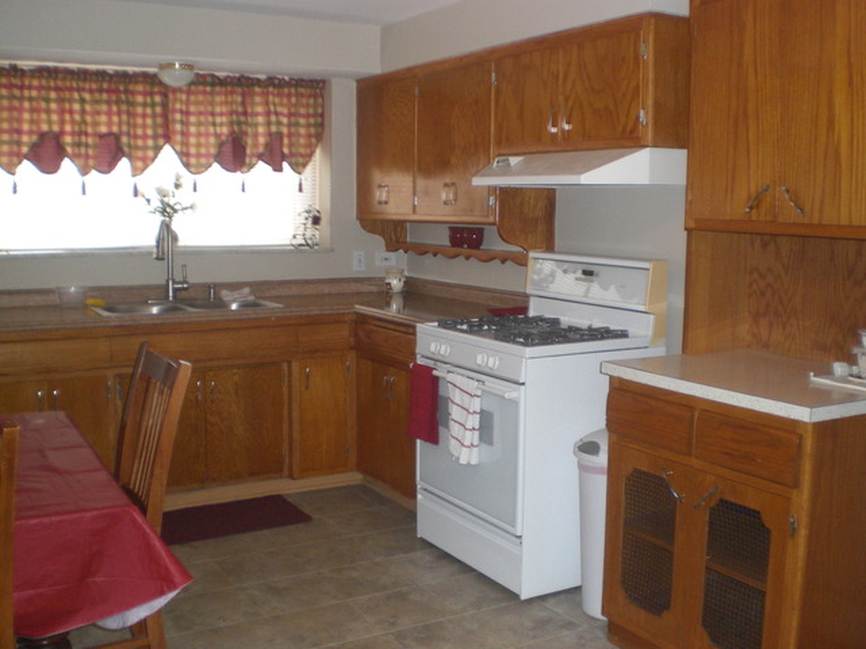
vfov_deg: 37.7
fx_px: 951
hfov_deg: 49.0
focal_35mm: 38
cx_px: 433
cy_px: 324
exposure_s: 1/60
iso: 200
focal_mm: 6.3
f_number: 3.1
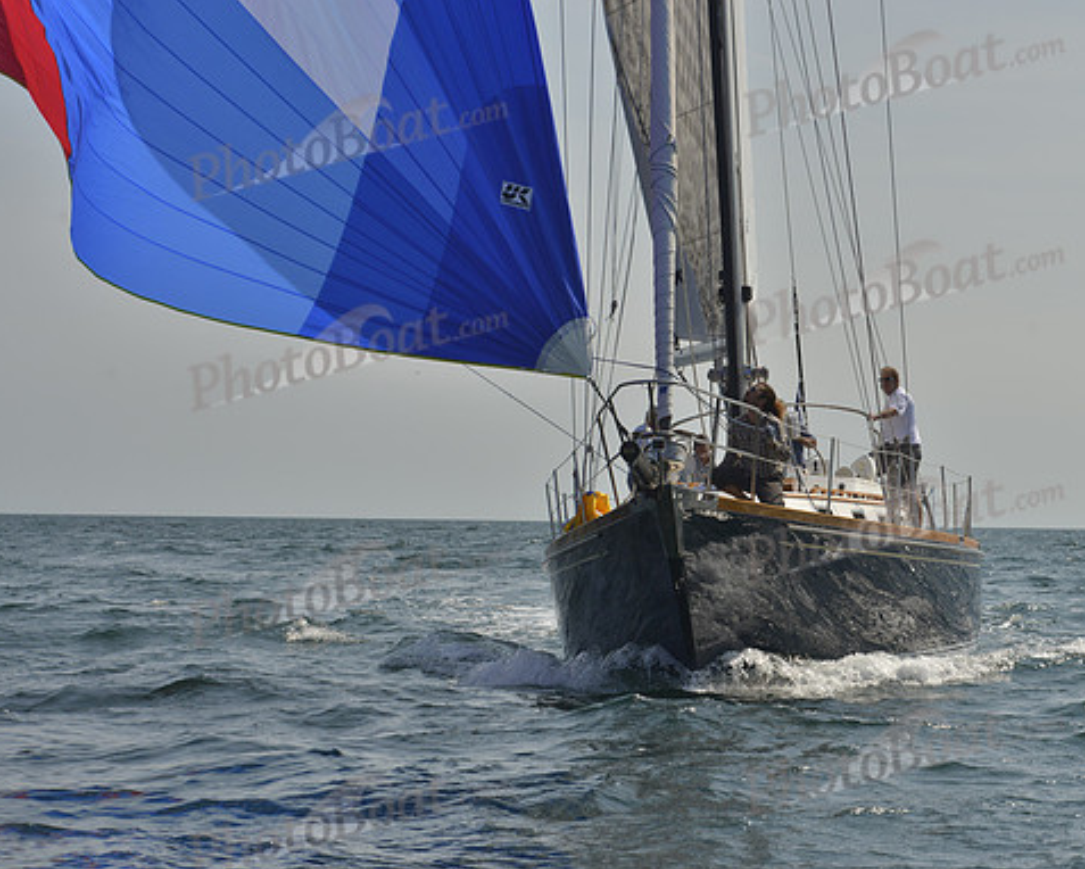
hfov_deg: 19.7
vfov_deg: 15.9
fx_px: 3116
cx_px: 628
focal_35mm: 97
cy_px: 438
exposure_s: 1/800
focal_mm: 85
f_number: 9
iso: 400
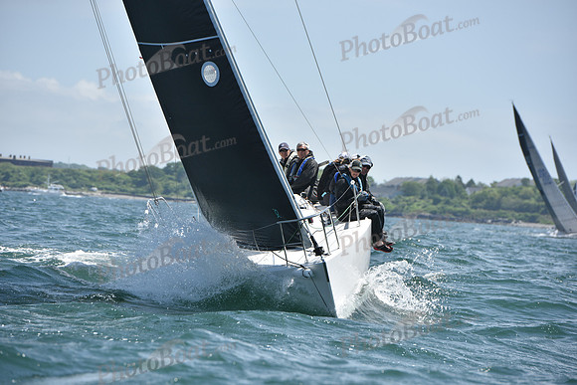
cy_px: 192
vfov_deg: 6.9
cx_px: 288
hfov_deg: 10.3
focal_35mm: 200
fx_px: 3206
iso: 250
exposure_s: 1/1250
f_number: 6.3
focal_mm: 200
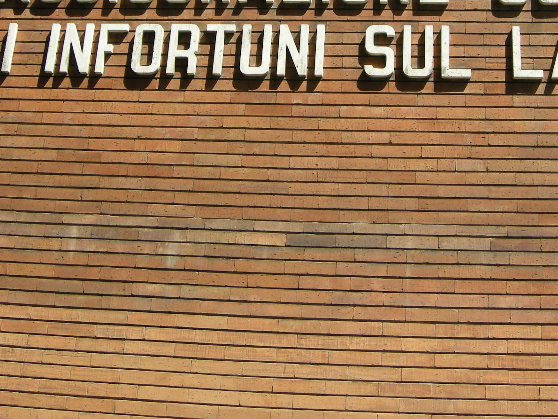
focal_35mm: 62
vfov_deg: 23.2
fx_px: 1000
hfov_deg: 31.0
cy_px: 62
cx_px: 363
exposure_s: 1/235
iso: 64
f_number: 4.8
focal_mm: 7.5
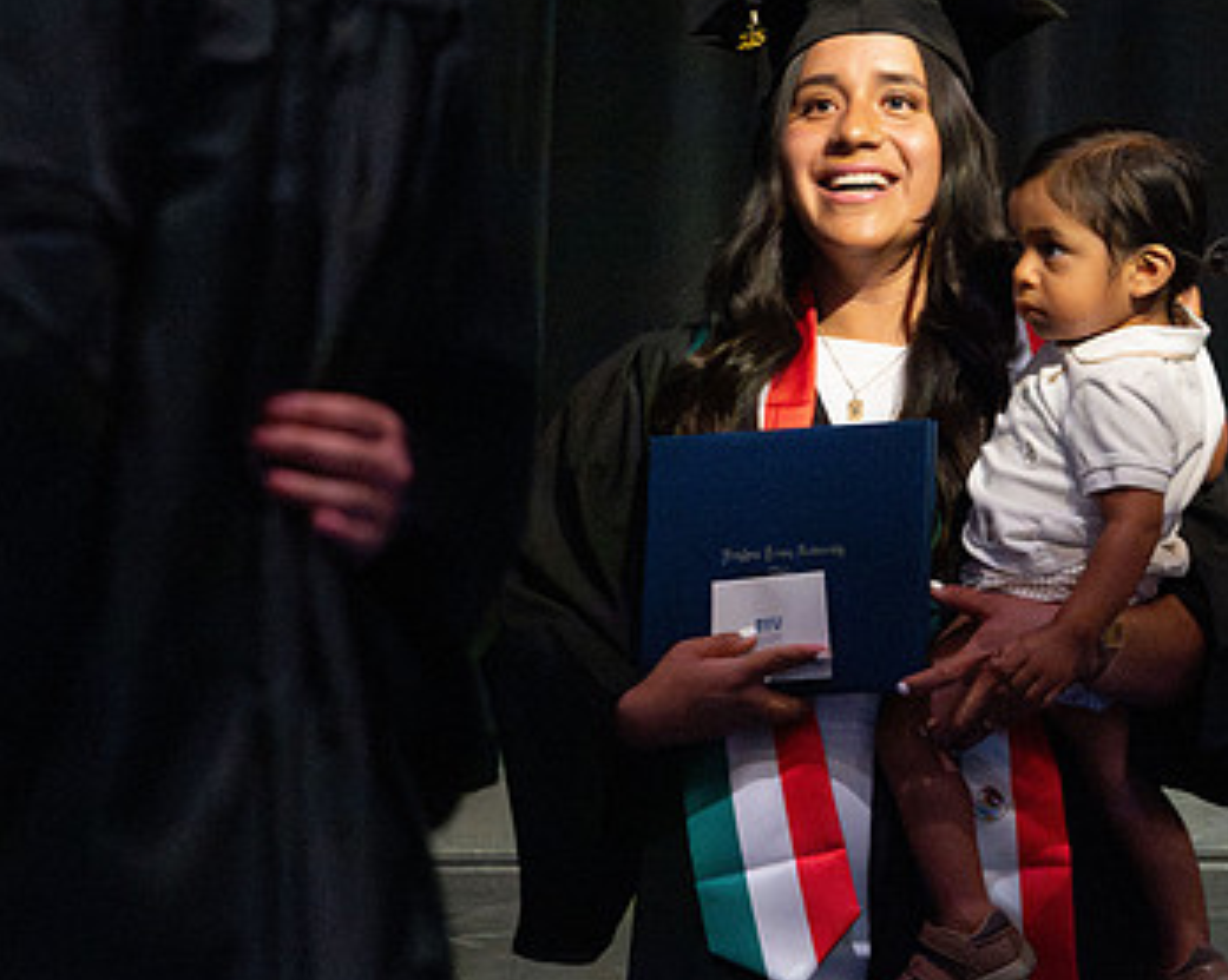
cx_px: 533
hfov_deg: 8.6
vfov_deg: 6.9
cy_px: 212
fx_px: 8171
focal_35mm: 225
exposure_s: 1/200
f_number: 4
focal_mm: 116
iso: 10000
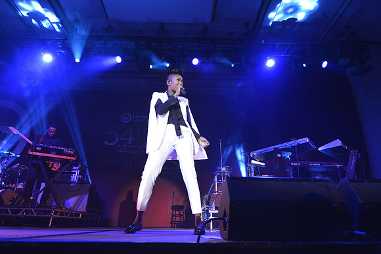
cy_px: 127
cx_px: 190
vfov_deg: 53.2
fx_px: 254
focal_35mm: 24
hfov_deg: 73.7
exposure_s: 1/125
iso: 800
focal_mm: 24
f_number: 5.6
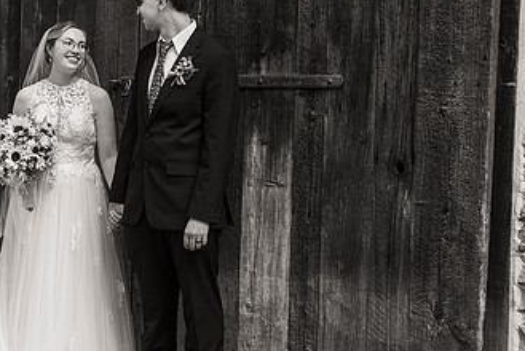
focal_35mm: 96
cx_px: 107
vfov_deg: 14.3
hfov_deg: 21.0
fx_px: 1401
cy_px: 149
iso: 400
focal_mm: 52
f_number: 4
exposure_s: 1/320
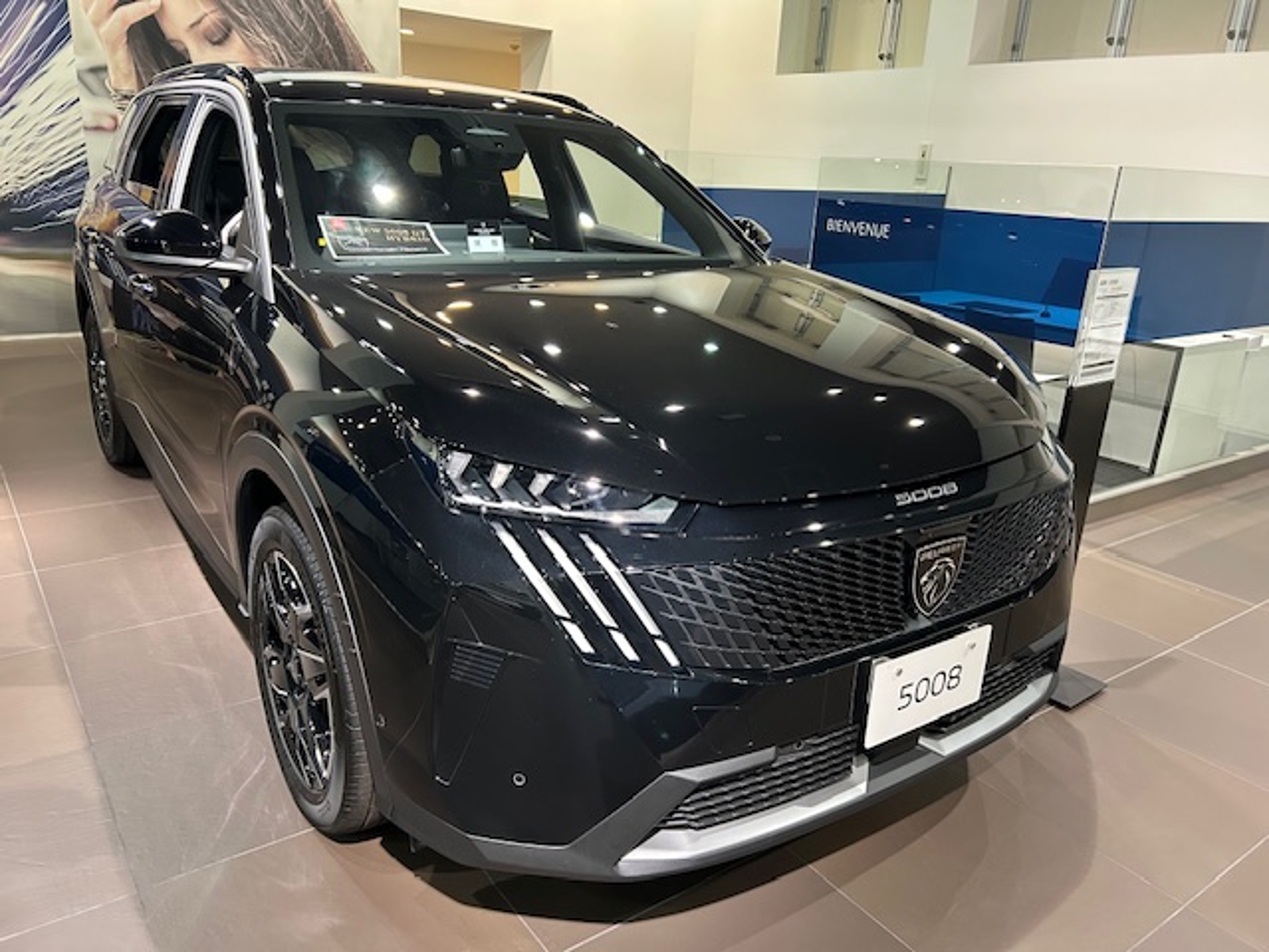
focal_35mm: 26
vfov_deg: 53.1
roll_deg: -2.3
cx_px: 634
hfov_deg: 67.3
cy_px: 476
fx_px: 953
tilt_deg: -19.0
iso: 320
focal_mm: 5.7
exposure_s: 1/60
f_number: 1.5
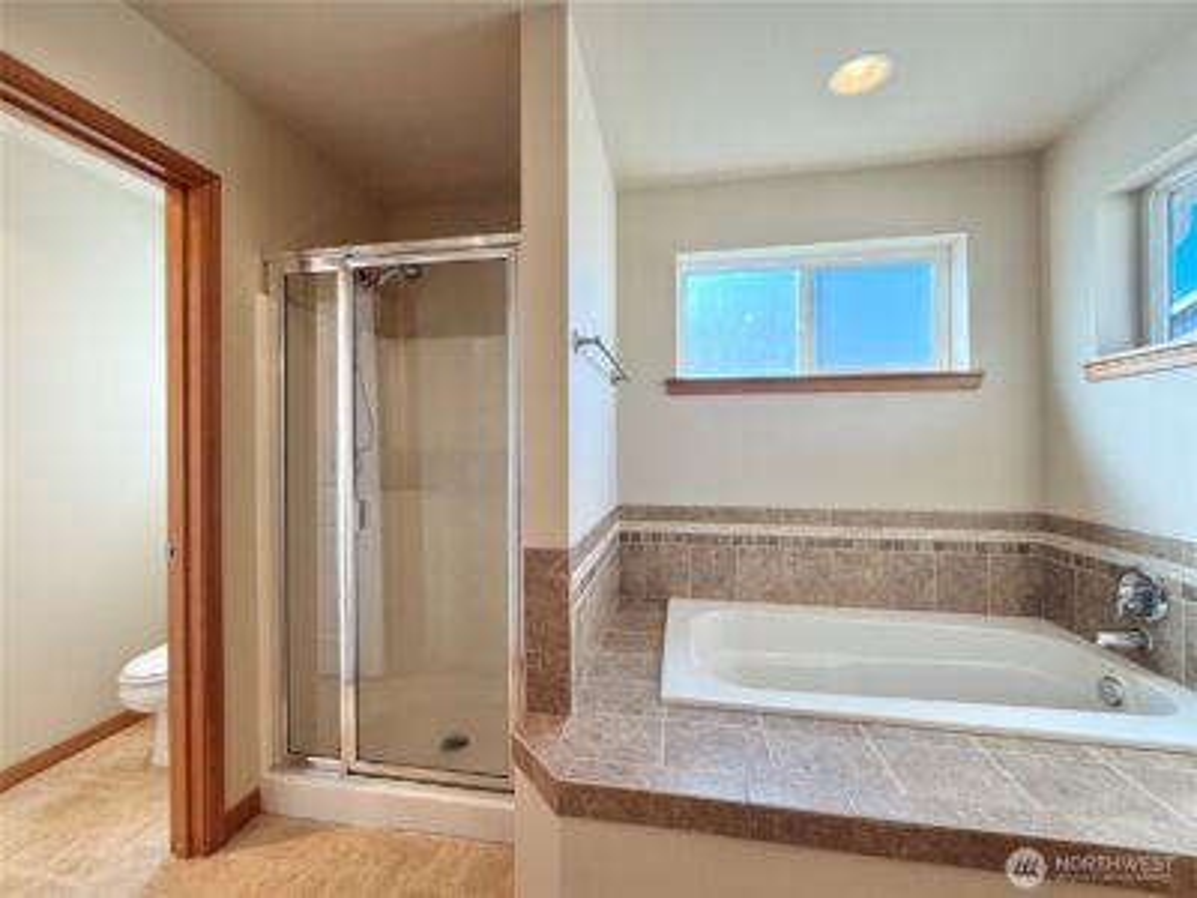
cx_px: 598
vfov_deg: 85.7
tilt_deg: -0.3
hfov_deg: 102.1
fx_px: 484
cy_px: 449
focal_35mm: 14
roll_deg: -0.5
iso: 80
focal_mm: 2.22
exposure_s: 1/120
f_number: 2.2
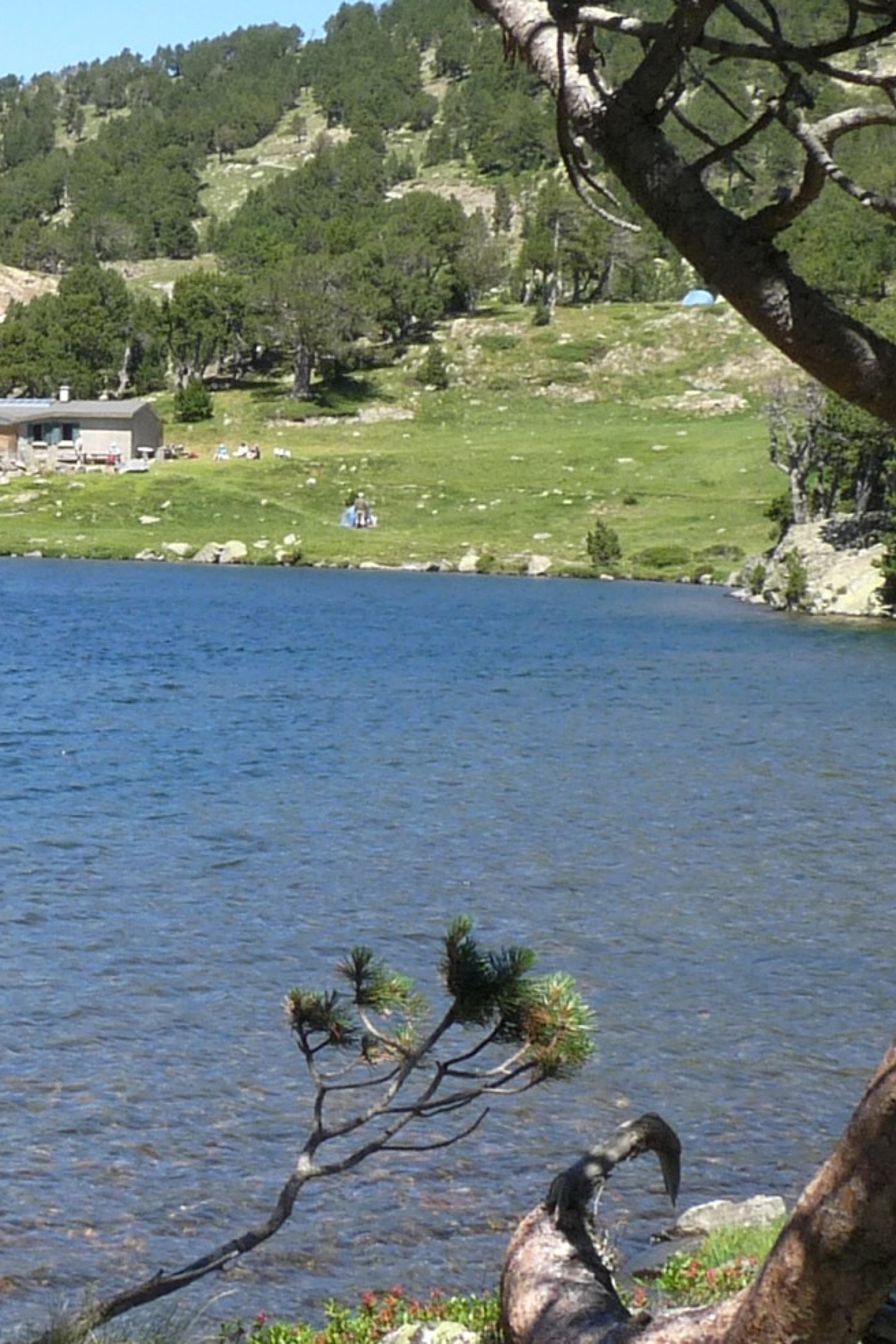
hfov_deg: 16.5
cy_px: 616
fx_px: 3025
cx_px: -26
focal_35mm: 81
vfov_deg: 25.1
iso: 100
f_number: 5.6
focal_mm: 4.8
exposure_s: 1/200
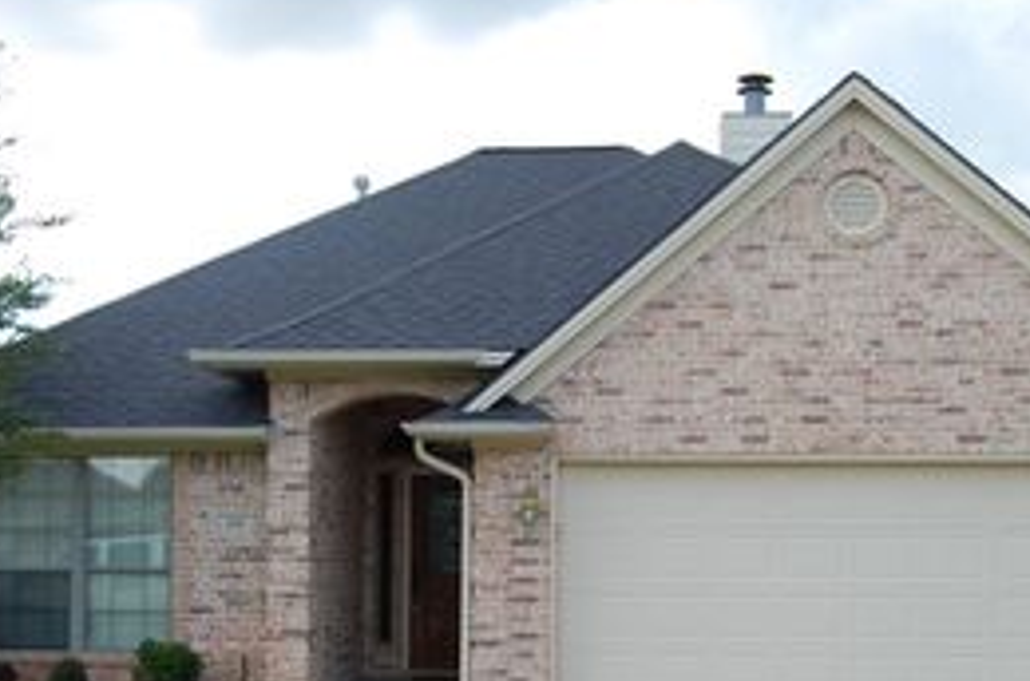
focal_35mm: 52
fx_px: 1484
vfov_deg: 25.5
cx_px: 452
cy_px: 535
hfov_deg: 38.2
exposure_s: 1/200
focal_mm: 18
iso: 200
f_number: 8
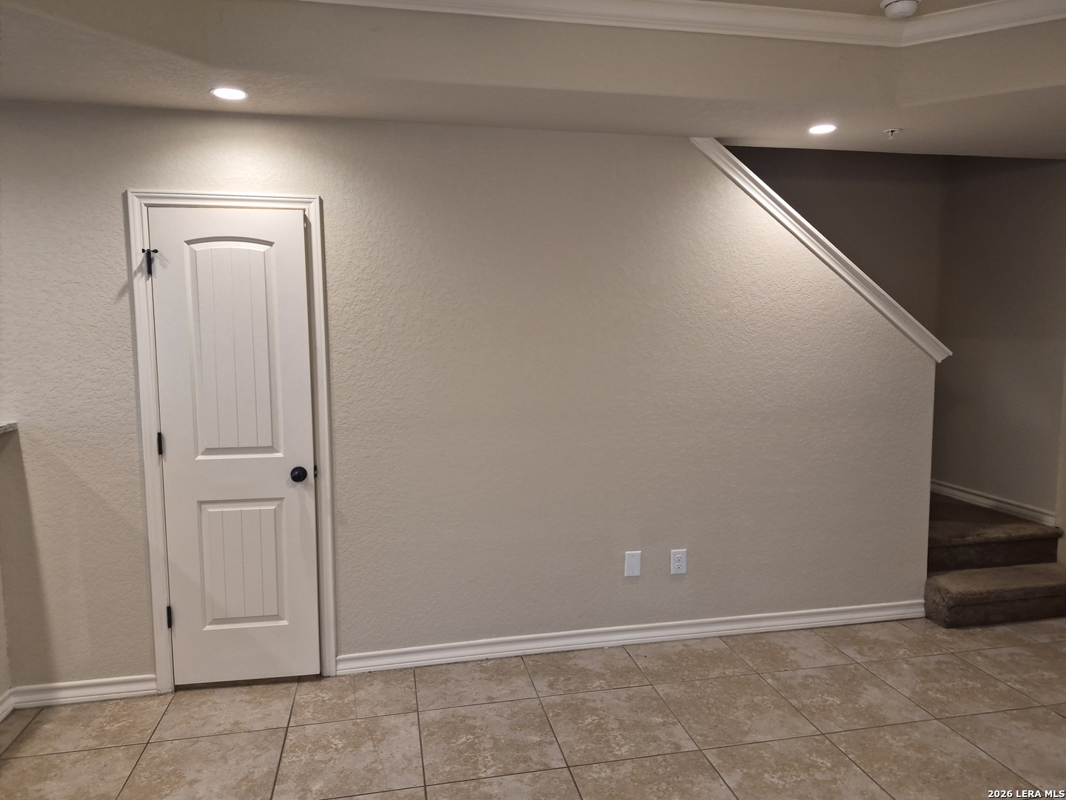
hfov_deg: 73.9
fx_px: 708
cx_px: 533
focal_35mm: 23
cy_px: 400
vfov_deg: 58.9
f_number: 1.8
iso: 250
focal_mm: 5.4
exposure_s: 1/120
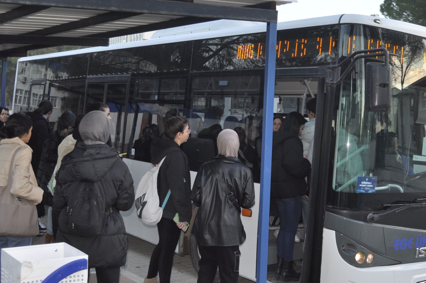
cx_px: 281
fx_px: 567
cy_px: 118
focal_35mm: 48
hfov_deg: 40.7
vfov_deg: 28.0
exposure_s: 1/160
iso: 200
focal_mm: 24
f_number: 3.5
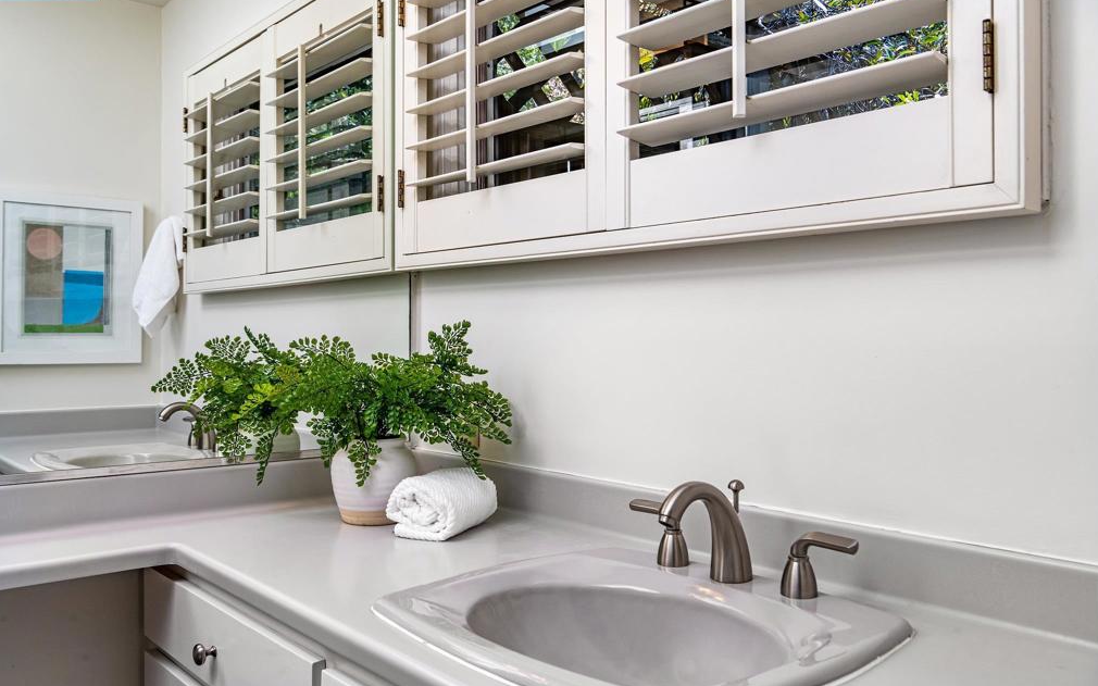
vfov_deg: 40.6
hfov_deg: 61.2
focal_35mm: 31
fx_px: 928
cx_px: 556
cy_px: 346
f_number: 11
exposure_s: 1/100
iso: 320
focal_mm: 30
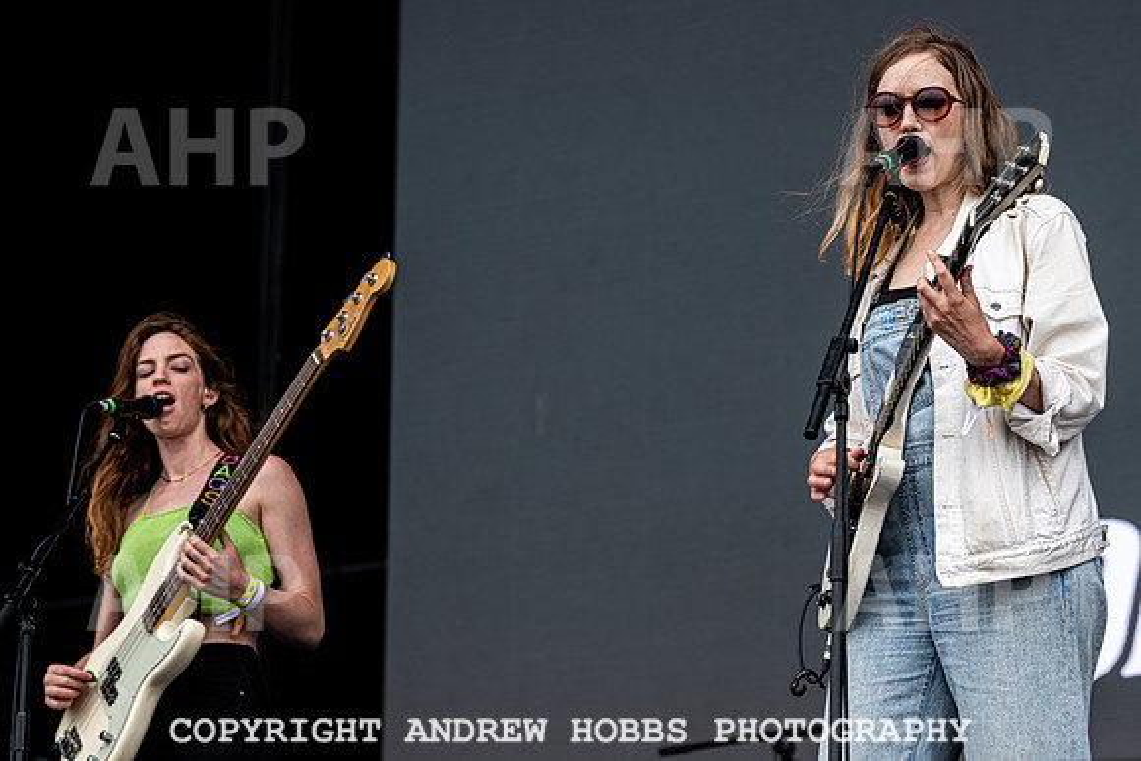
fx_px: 5322
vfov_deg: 8.2
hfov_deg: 12.2
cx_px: 523
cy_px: 387
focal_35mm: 168
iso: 250
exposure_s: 1/500
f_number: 5.6
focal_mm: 155
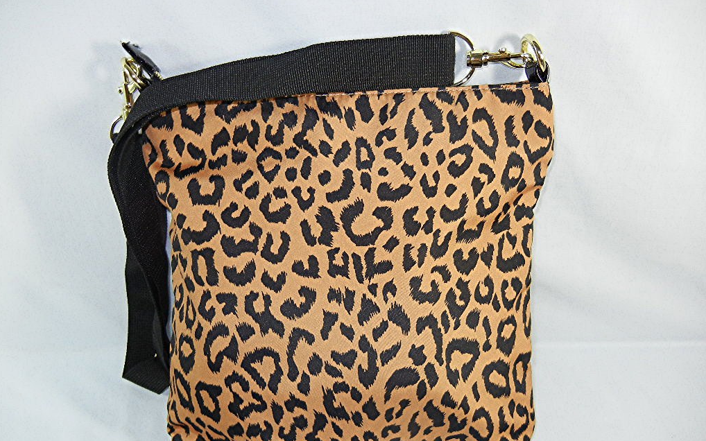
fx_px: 616
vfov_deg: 39.3
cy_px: 249
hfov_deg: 59.7
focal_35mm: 32
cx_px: 352
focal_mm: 5.4
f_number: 3.5
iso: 200
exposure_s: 1/30
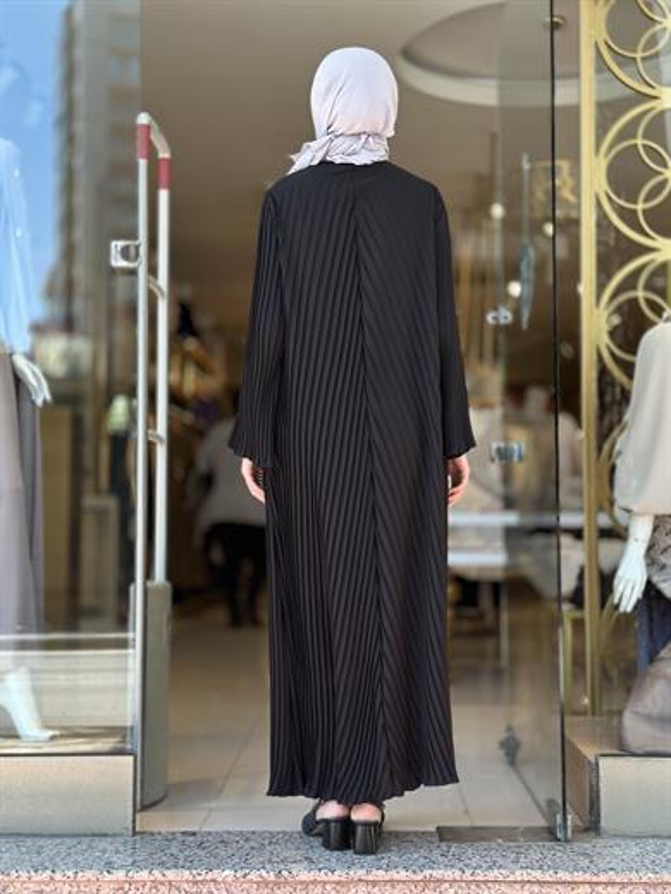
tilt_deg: +3.9
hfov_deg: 30.3
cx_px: 336
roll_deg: -1.4
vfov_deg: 39.7
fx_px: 1241
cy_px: 447
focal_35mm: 48
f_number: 1.78
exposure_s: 1/253
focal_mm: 6.86
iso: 80
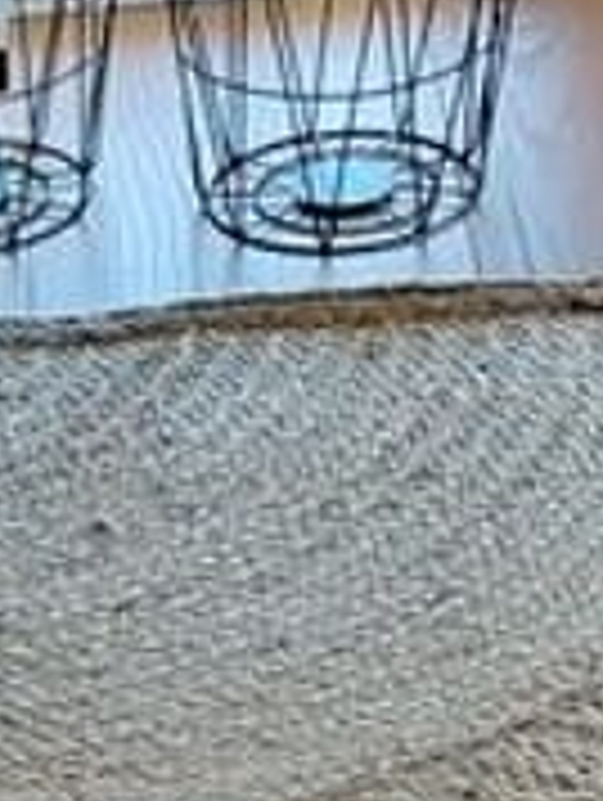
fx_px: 4333
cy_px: 911
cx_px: -670
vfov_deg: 10.4
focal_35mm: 187
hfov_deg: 7.6
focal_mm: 4.69
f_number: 1.8
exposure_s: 1/120
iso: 250
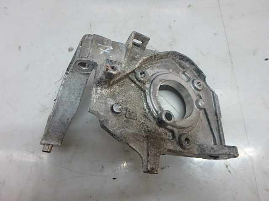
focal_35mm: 21
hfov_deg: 79.0
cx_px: 134
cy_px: 100
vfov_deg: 63.4
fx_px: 163
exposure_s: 1/30
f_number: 3.5
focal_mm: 3.7
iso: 200
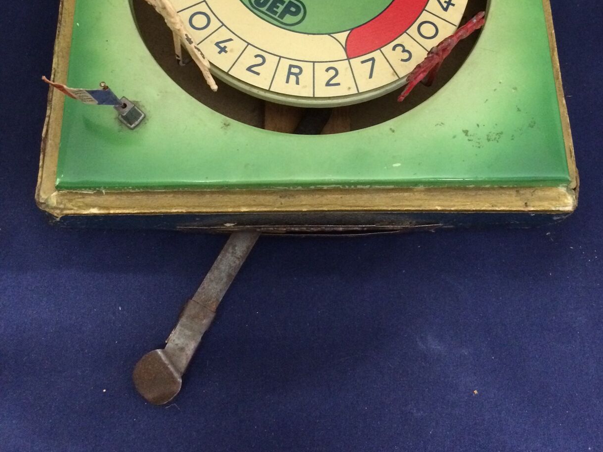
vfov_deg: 35.7
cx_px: 303
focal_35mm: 39
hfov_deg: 47.9
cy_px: 95
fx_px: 679
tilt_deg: -68.1
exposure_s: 1/25
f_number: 2.2
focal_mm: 4.15
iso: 320
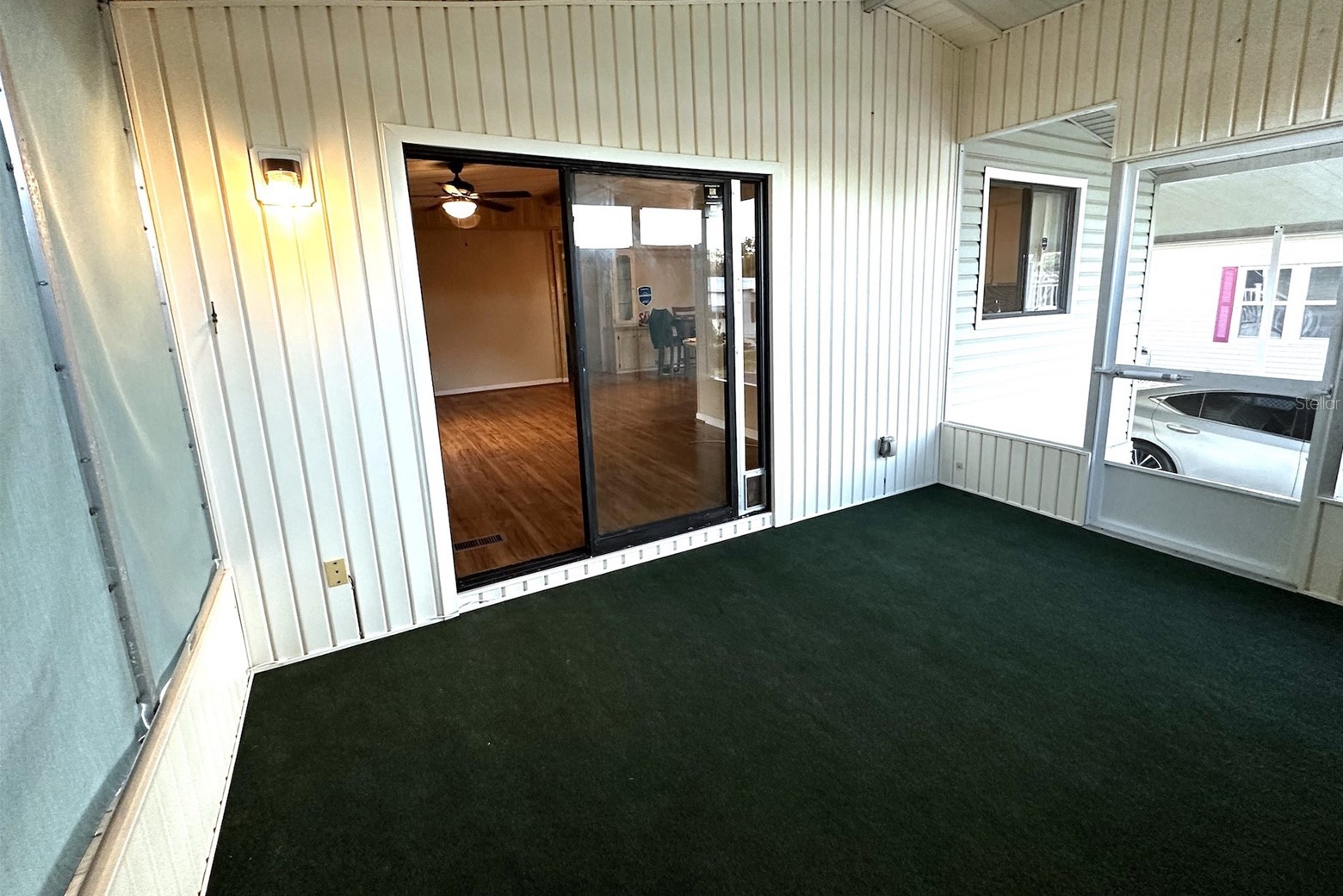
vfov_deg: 73.5
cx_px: 688
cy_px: 402
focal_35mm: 16
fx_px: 597
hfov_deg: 96.7
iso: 320
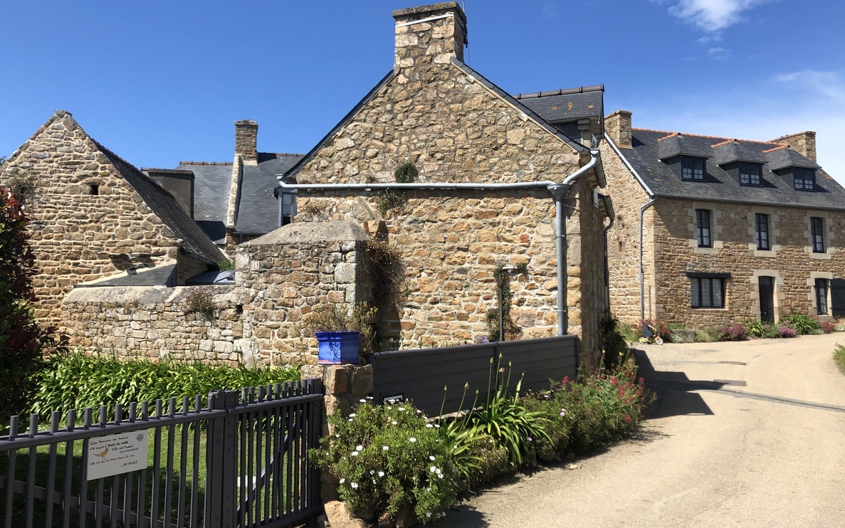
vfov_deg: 41.8
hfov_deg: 62.9
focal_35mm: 30
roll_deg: +0.1
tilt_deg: +6.8
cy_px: 238
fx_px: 691
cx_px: 421
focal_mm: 4
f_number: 1.8
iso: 20
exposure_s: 1/1779
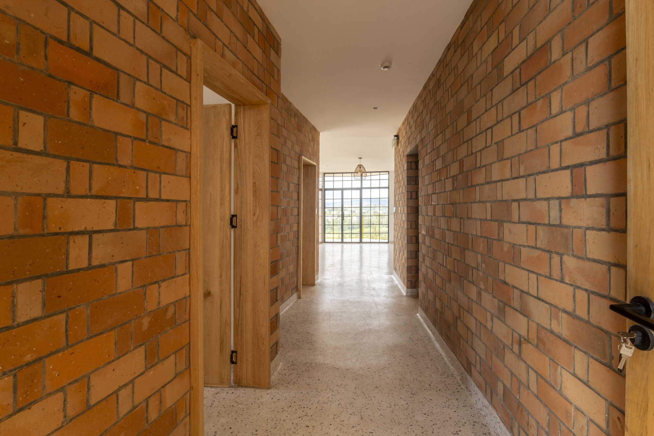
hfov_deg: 96.7
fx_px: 291
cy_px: 218
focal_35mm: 16
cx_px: 327
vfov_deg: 73.7
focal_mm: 16
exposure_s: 1/8
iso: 100
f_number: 22
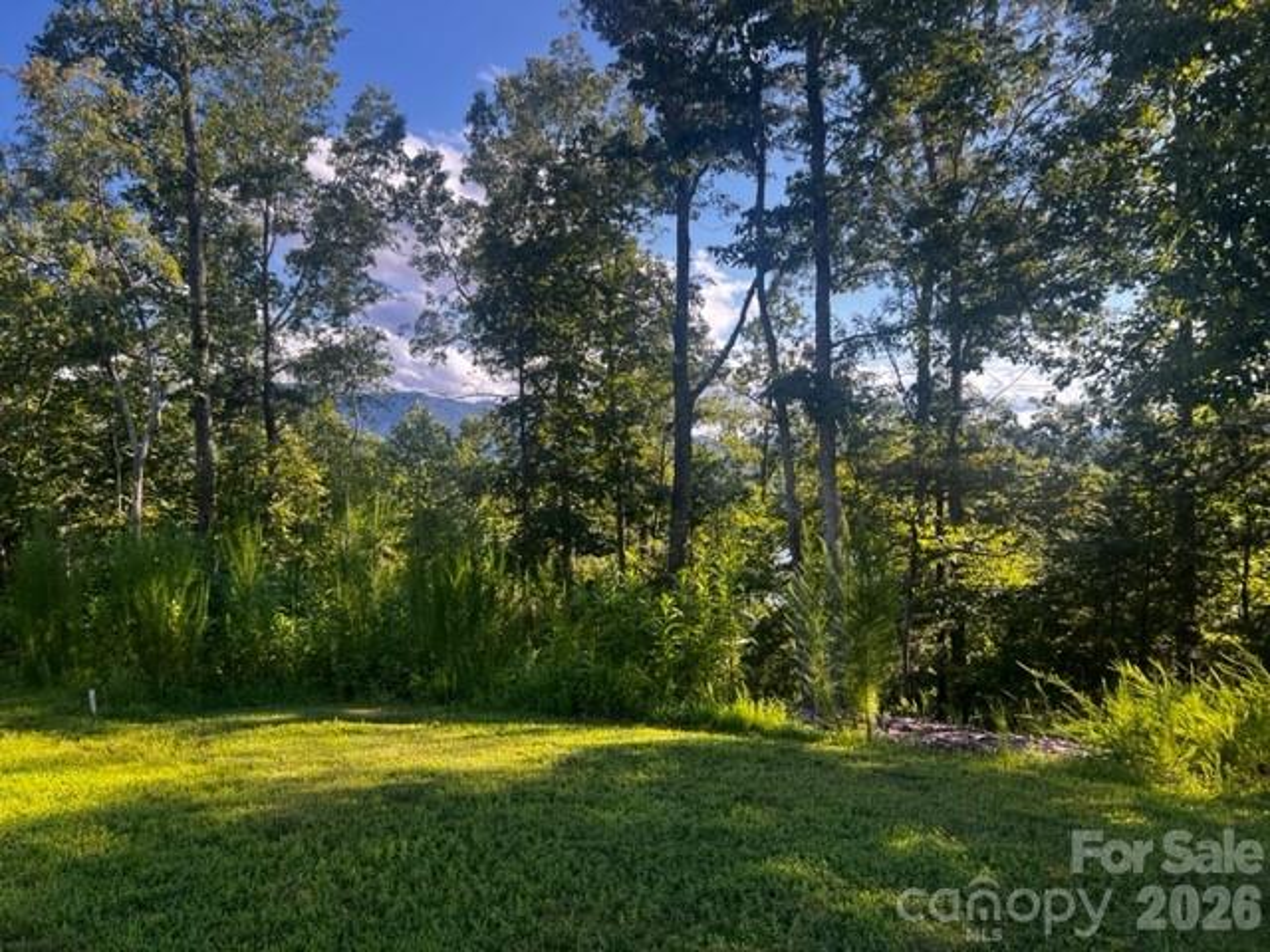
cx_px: 635
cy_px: 476
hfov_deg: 67.3
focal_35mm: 26
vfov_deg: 53.1
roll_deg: +0.3
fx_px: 954
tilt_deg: -1.1
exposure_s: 1/1058
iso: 50
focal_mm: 5.7
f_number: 1.5
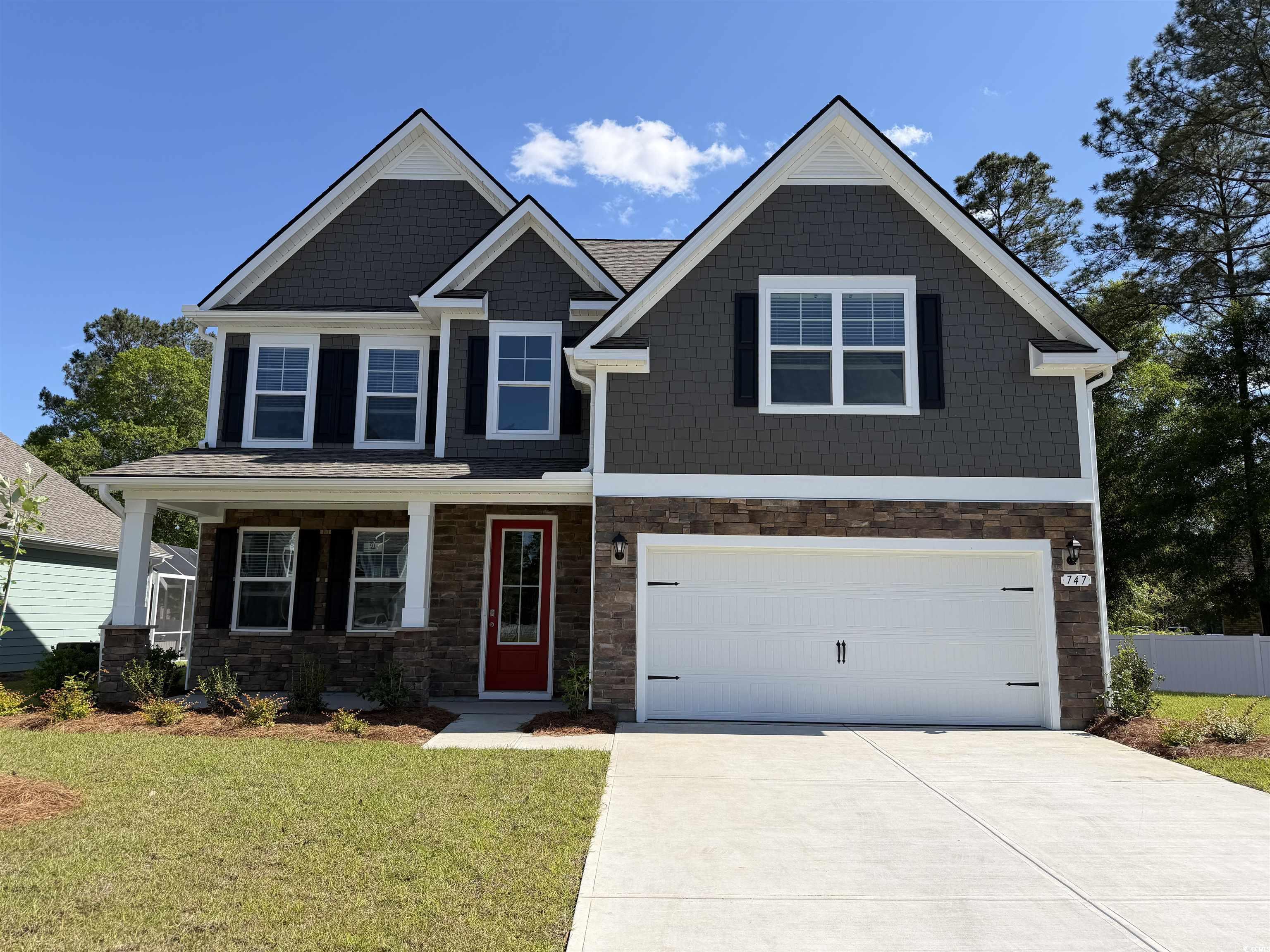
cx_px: 635
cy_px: 476
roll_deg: -0.8
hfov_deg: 71.6
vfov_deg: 56.8
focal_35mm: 24
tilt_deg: +8.9
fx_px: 881
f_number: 1.78
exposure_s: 1/3953
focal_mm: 6.76
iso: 80
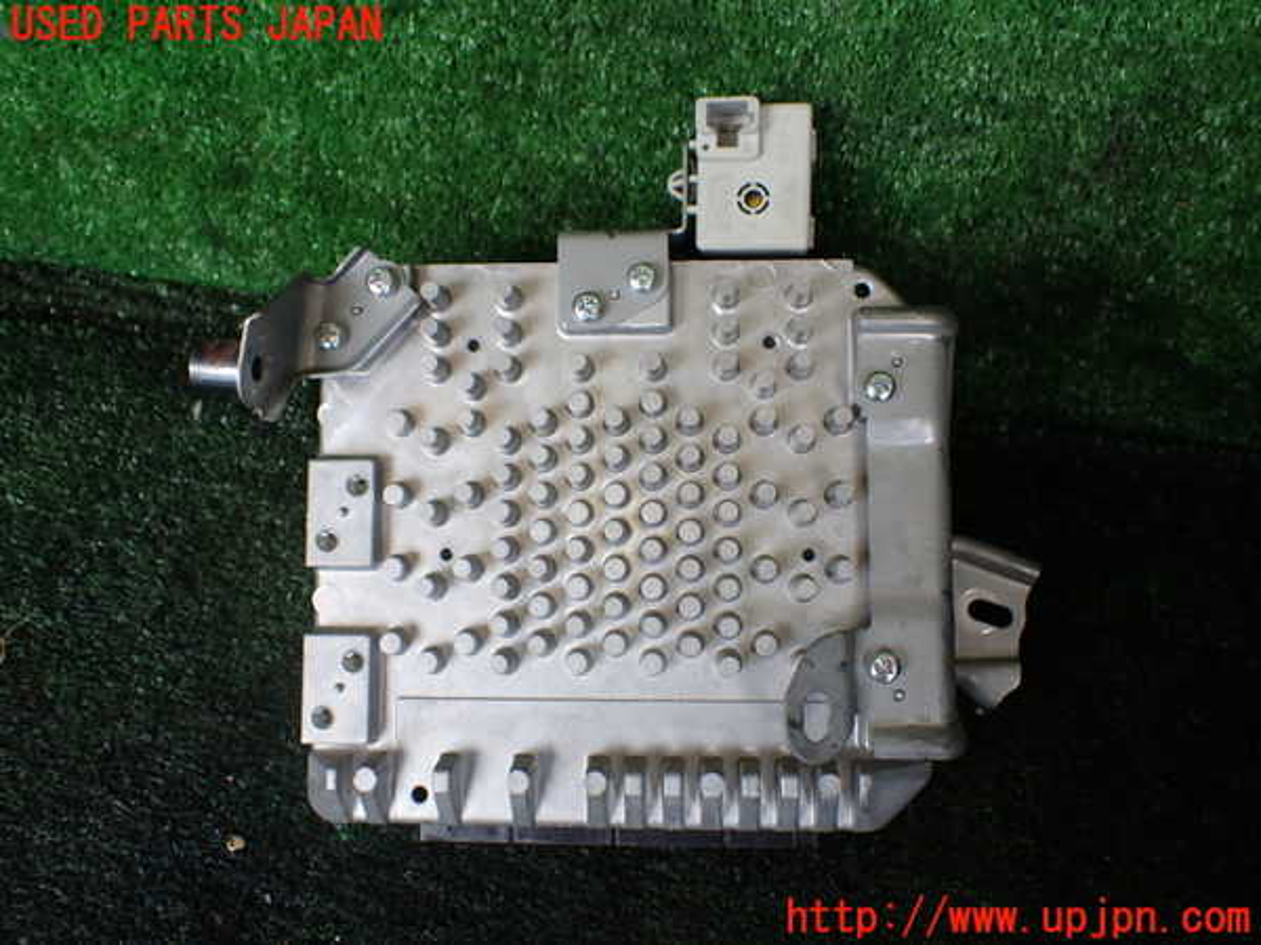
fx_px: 1093
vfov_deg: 46.8
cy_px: 472
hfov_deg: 60.0
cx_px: 630
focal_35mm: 30
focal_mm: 5.4
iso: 100
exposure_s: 1/125
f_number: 2.3
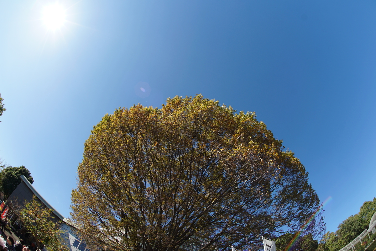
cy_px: 126
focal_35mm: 16
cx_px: 188
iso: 100
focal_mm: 16
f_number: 5.6
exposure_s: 1/400
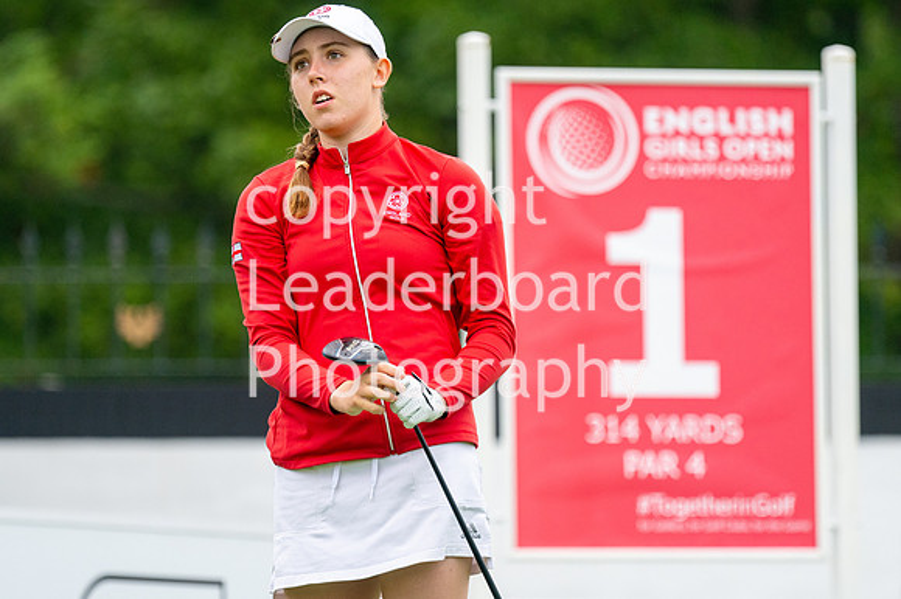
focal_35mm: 517
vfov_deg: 2.7
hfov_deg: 4.0
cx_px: 388
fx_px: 12926
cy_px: 269
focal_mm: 300
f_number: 4
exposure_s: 1/1000
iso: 400
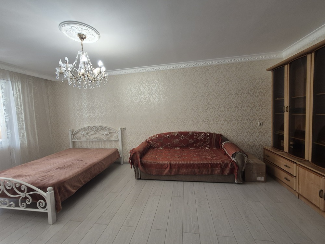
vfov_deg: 89.9
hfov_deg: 106.2
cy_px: 122
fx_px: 122
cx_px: 162
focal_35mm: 13
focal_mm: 2.2
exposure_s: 1/50
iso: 100
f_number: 2.2
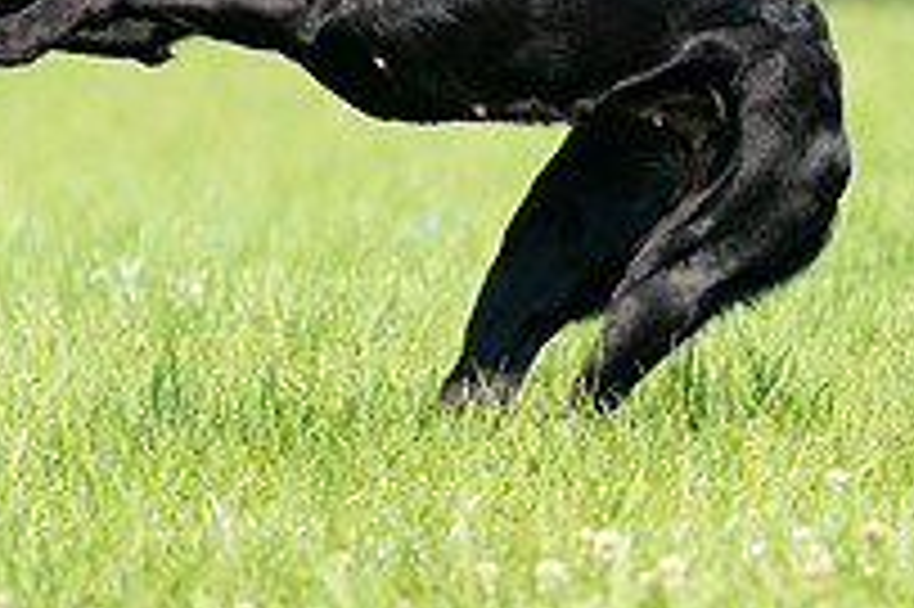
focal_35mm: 959
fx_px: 24328
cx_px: 450
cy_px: -245
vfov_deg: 1.4
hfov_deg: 2.2
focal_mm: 335
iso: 2000
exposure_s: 1/4000
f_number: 6.3
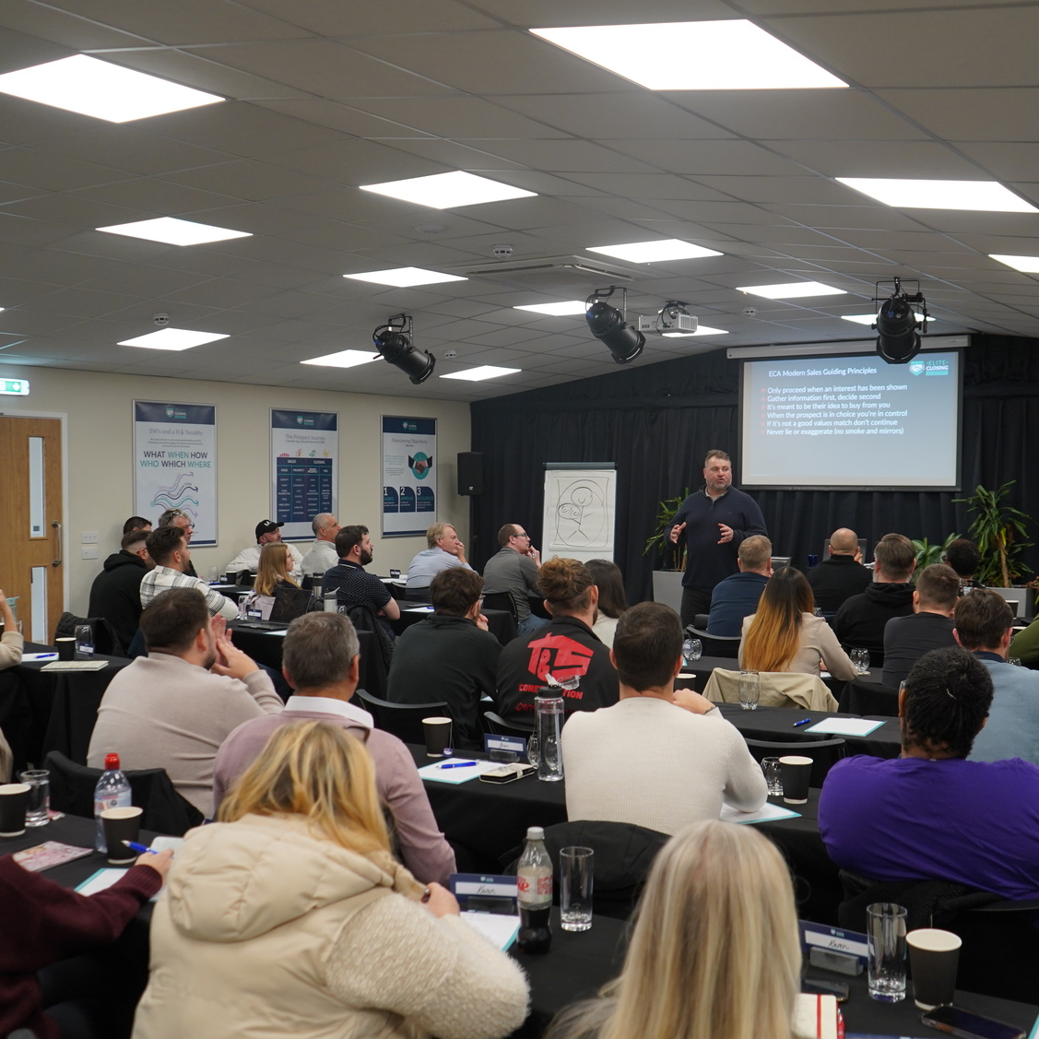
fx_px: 1290
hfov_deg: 43.8
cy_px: 532
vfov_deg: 43.9
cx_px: 574
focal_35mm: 38
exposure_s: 1/160
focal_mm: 28
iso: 800
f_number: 4
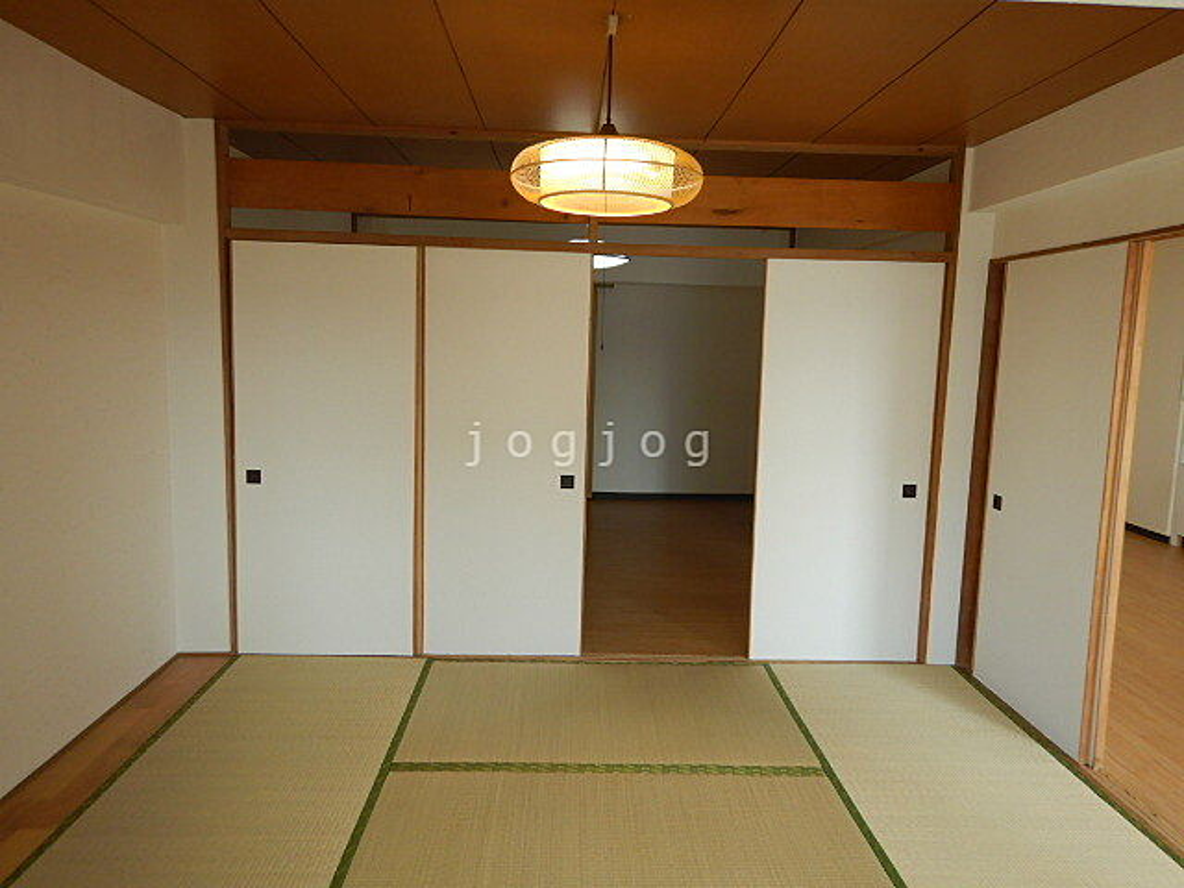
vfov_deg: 56.8
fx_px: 821
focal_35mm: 24
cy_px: 444
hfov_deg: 71.6
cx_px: 592
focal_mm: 4.3
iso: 125
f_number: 2.8
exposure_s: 1/50
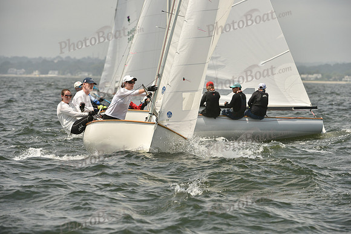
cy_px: 117
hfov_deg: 7.6
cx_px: 176
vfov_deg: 5.1
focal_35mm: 270
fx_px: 2633
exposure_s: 1/1250
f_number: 8
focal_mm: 270
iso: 320
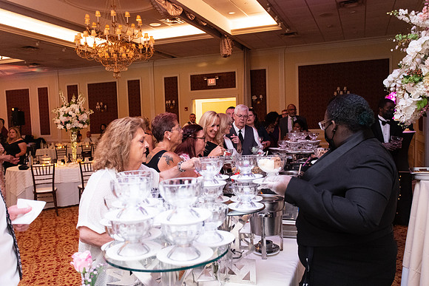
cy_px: 143
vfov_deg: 42.3
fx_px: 369
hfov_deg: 60.3
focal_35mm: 31
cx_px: 214
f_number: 4
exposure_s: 1/80
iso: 6400
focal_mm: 31
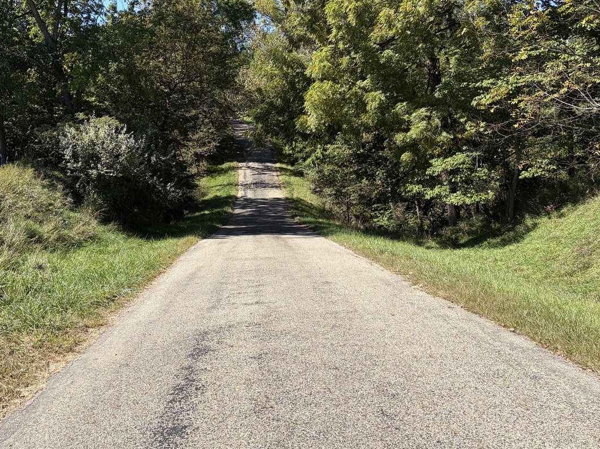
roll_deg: +0.4
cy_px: 187
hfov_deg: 52.3
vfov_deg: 40.6
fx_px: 607
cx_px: 245
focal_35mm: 35
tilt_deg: -6.5
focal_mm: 5.96
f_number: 1.6
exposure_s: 1/1901
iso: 50
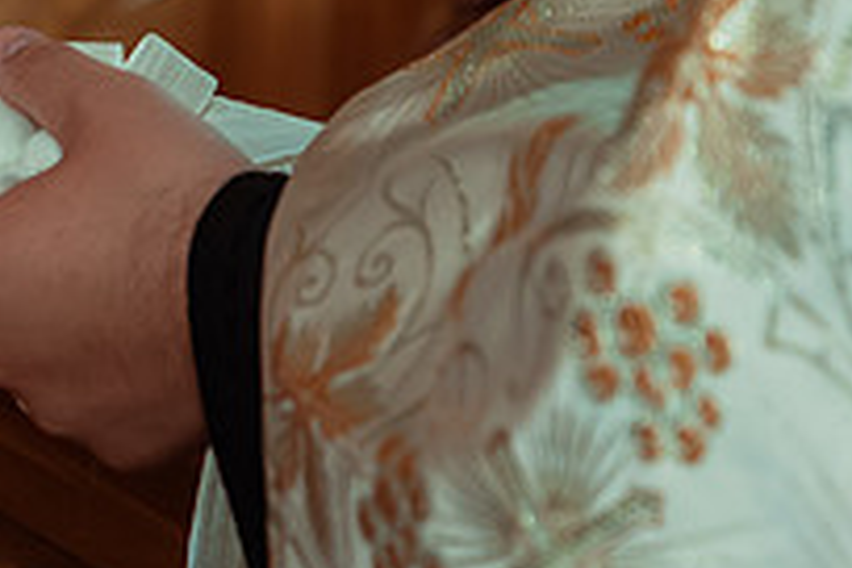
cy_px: -40
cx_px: -303
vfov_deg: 6.5
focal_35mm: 211
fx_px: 4993
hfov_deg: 9.6
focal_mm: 58
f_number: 3.5
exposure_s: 1/250
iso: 2500
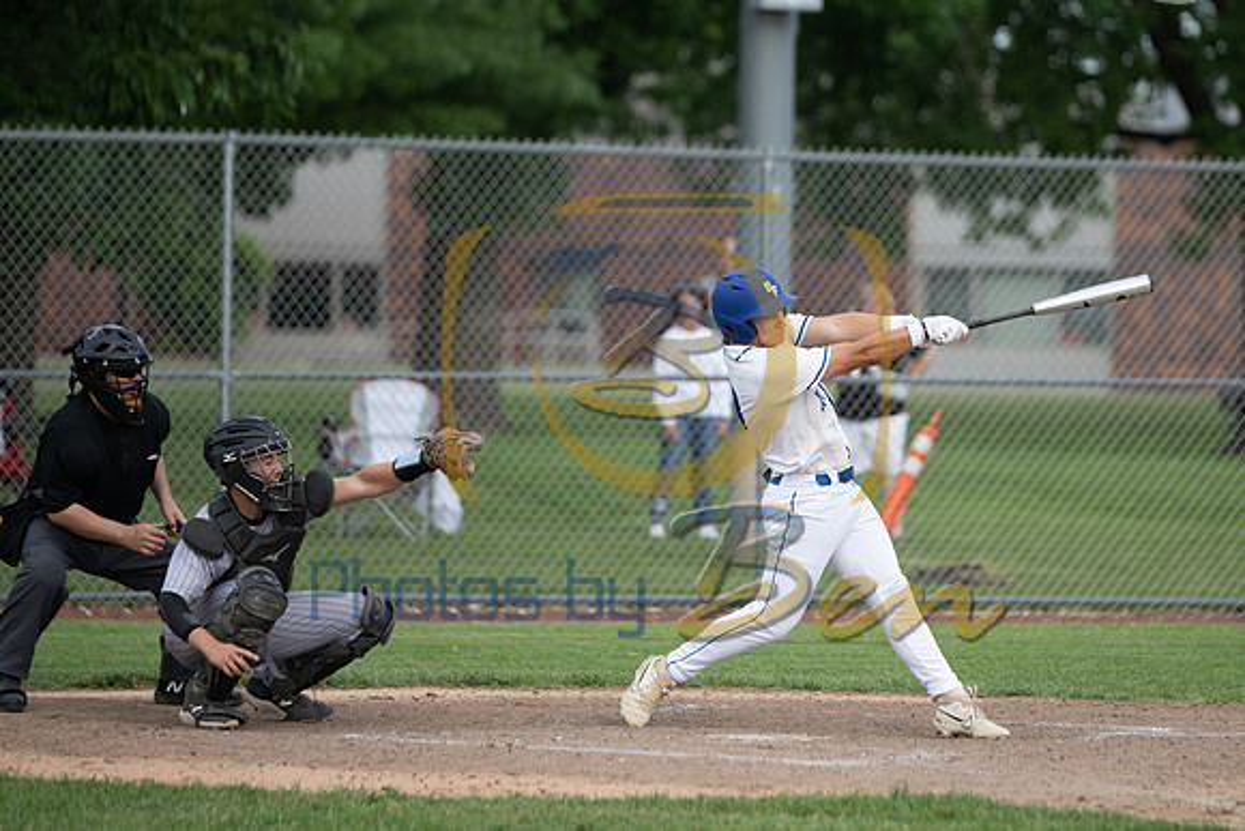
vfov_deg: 5.0
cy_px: 330
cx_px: 702
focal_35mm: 273
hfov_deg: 7.5
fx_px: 9437
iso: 320
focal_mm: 200
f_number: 2.8
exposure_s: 1/1600
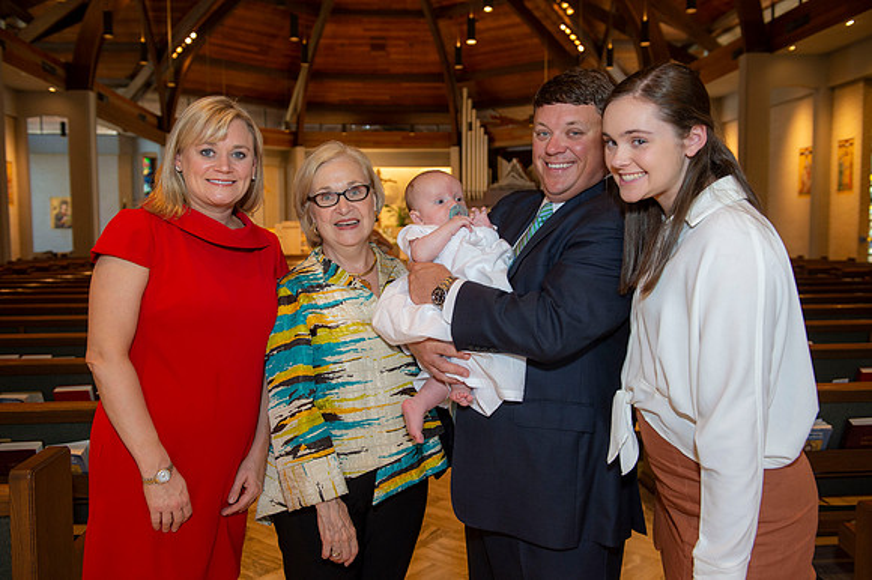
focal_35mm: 32
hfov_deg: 58.7
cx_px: 436
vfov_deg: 41.1
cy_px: 290
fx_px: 775
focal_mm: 32
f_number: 4
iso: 1000
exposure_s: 1/100
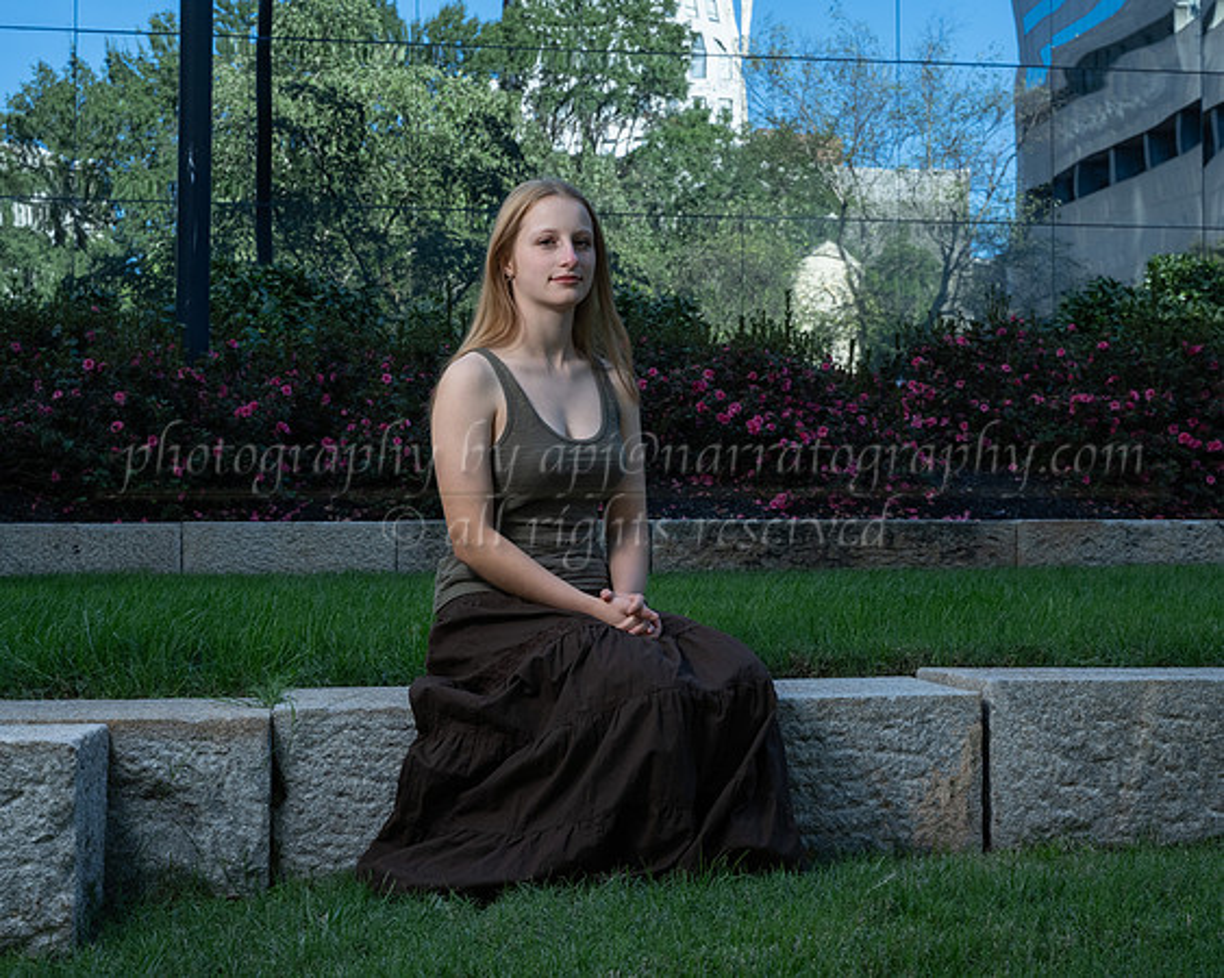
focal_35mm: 51
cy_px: 489
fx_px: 1845
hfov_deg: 36.7
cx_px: 612
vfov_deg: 29.7
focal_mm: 45
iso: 400
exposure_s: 1/250
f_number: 9
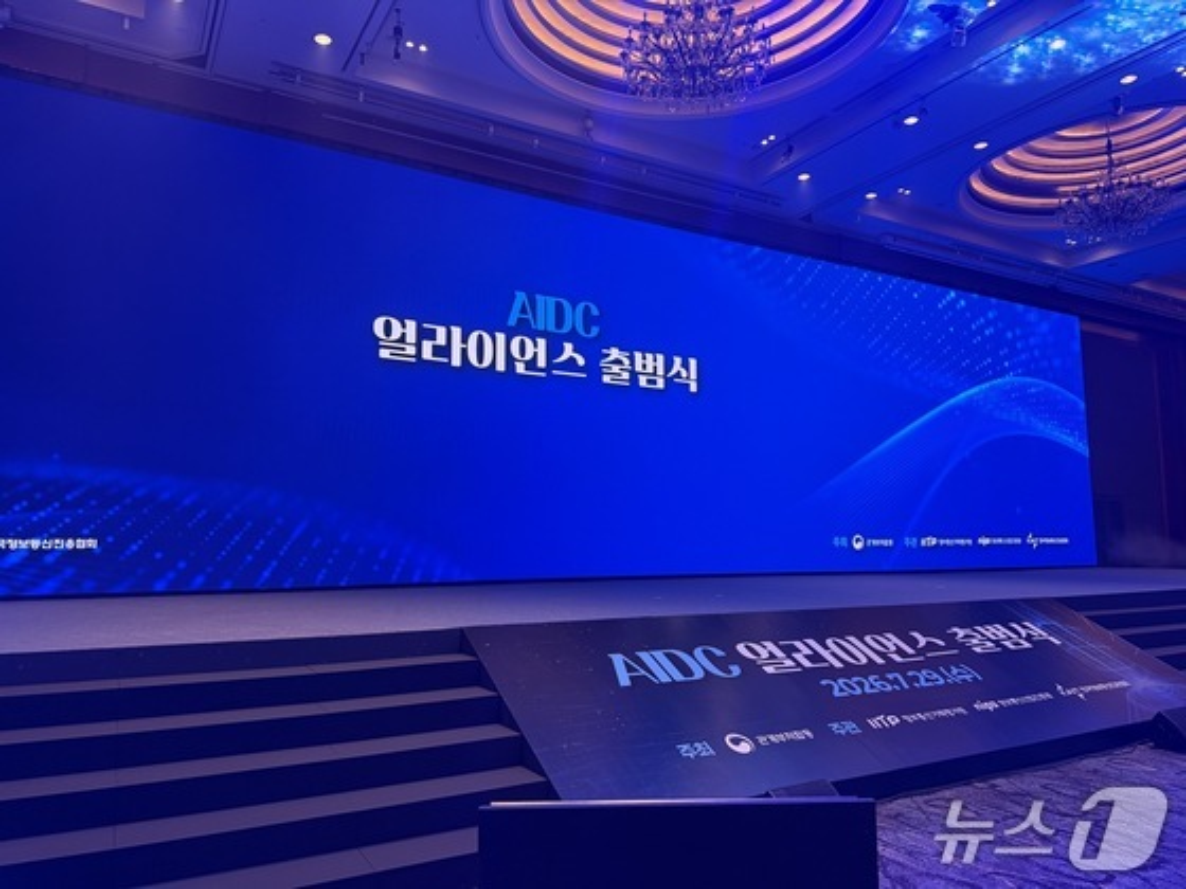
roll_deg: -0.1
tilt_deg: +4.5
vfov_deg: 56.8
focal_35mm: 24
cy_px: 444
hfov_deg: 71.6
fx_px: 822
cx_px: 593
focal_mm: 6.76
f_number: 1.78
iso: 250
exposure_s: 1/58
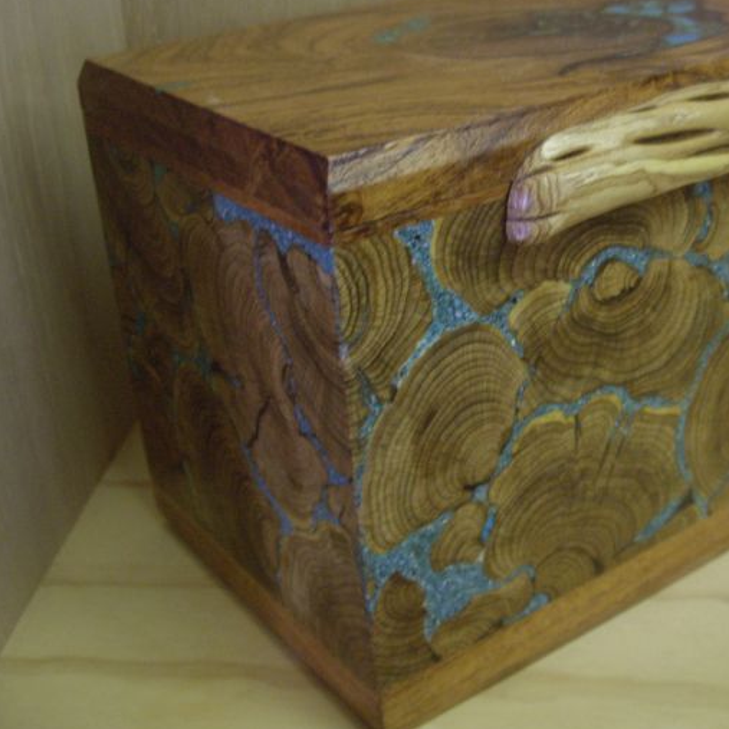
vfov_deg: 32.2
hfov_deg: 31.8
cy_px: 329
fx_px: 1263
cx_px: 523
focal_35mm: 53
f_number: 2.8
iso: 200
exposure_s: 1/30
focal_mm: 7.9
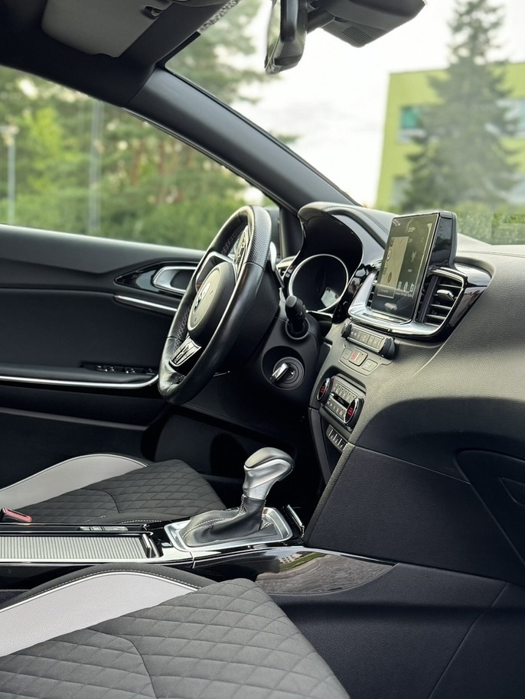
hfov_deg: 34.2
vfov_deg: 43.7
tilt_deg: -14.5
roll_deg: -3.2
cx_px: 197
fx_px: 849
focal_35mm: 42
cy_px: 501
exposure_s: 1/73
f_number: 1.78
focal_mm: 6.76
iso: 200
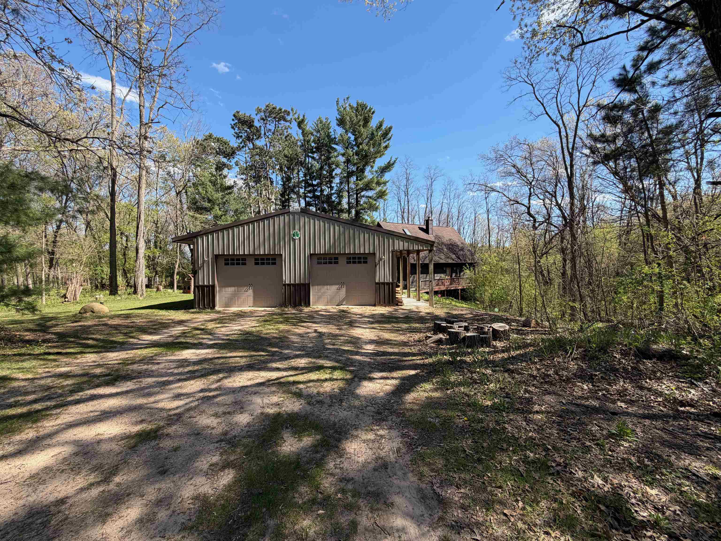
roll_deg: +1.6
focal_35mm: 14
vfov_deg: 85.7
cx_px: 360
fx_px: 292
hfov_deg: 102.1
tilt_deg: -1.1
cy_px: 270
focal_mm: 2.22
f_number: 2.2
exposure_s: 1/596
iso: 40
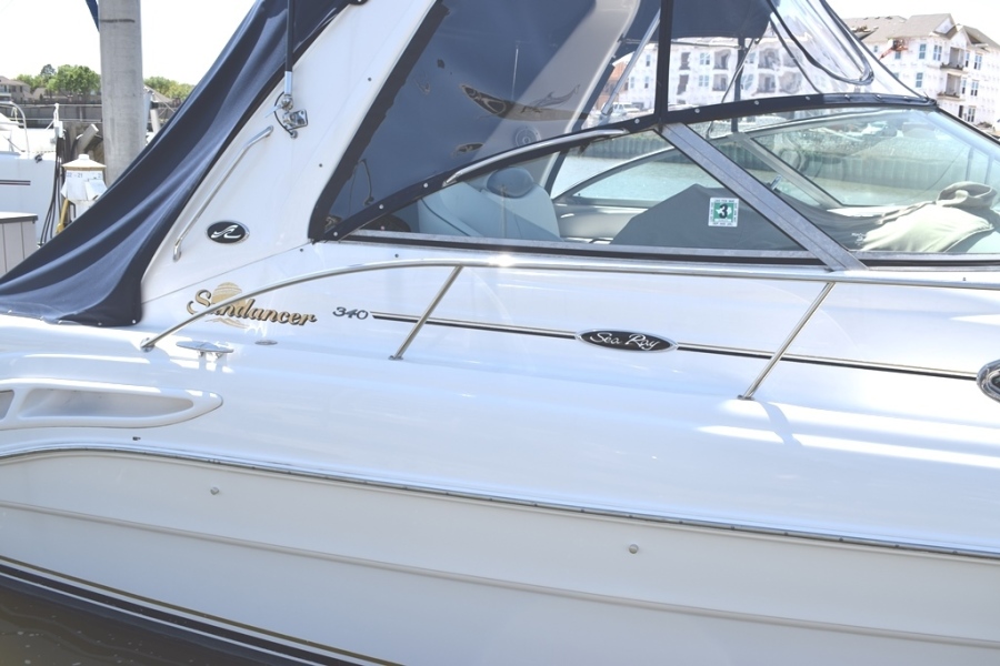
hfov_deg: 57.2
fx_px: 917
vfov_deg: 40.0
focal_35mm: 33
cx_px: 500
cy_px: 333
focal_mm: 22
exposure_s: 1/320
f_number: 9
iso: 200
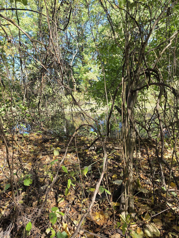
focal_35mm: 23
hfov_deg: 58.9
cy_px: 119
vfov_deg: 73.9
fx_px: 159
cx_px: 90
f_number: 1.4
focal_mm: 6.5
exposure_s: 1/359
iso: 32
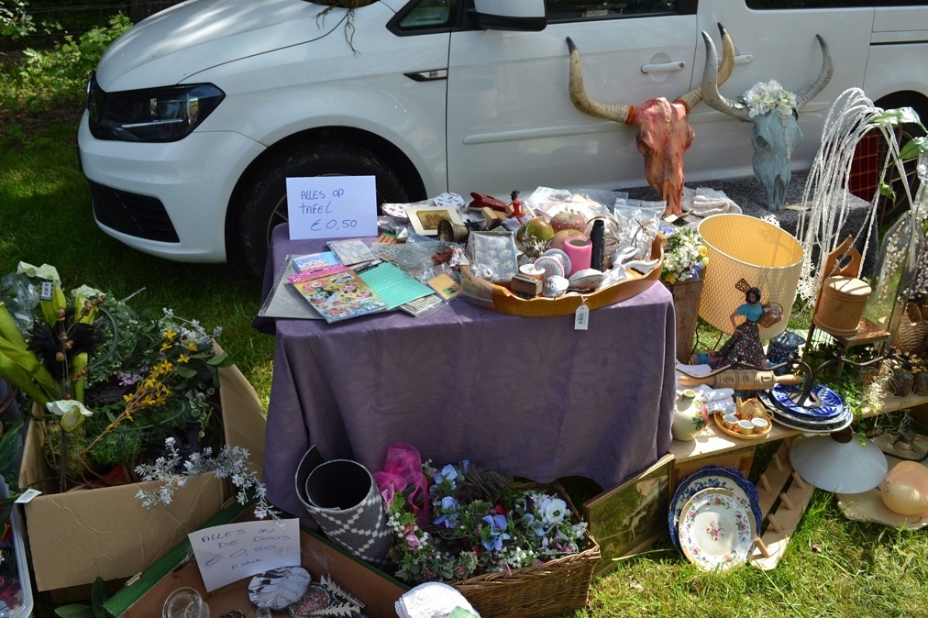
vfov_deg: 43.6
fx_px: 773
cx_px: 464
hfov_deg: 61.9
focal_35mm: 30
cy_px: 309
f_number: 6.3
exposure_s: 1/160
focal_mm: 20
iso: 100
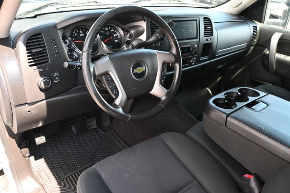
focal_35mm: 29
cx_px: 145
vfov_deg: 44.6
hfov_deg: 63.2
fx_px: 235
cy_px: 96
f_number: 3.8
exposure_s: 1/125
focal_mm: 19.5
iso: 720
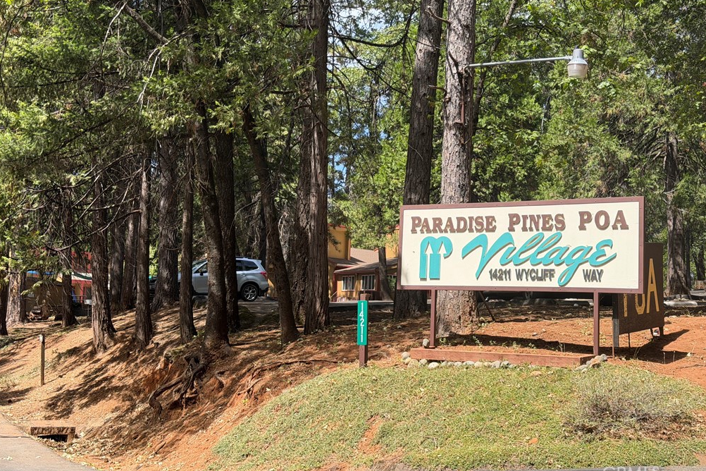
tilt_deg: +5.6
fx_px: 1000
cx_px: 351
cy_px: 212
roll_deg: -1.9
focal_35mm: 51
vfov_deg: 26.5
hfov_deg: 38.9
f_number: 1.78
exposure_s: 1/2208
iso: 100
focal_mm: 6.76
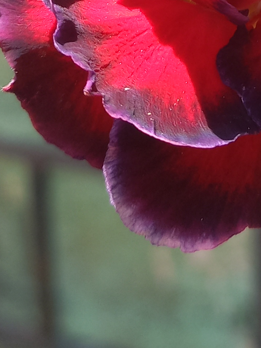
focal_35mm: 104
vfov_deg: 17.3
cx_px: 312
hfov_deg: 13.8
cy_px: -153
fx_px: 1046
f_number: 1.8
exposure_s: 1/243
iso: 50
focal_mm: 4.65
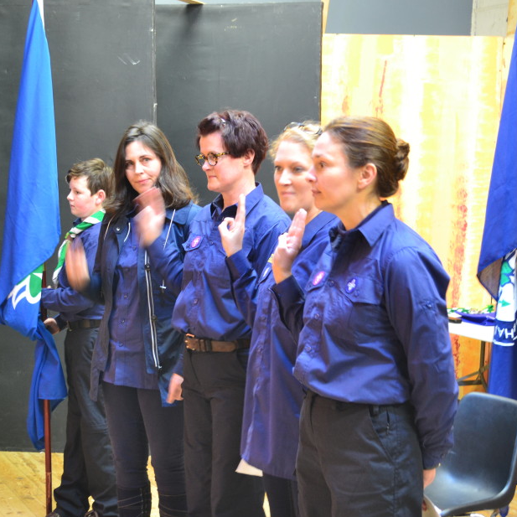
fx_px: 1217
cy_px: 258
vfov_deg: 24.0
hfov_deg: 24.0
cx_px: 238
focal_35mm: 72
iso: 800
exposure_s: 1/8
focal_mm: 34
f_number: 5
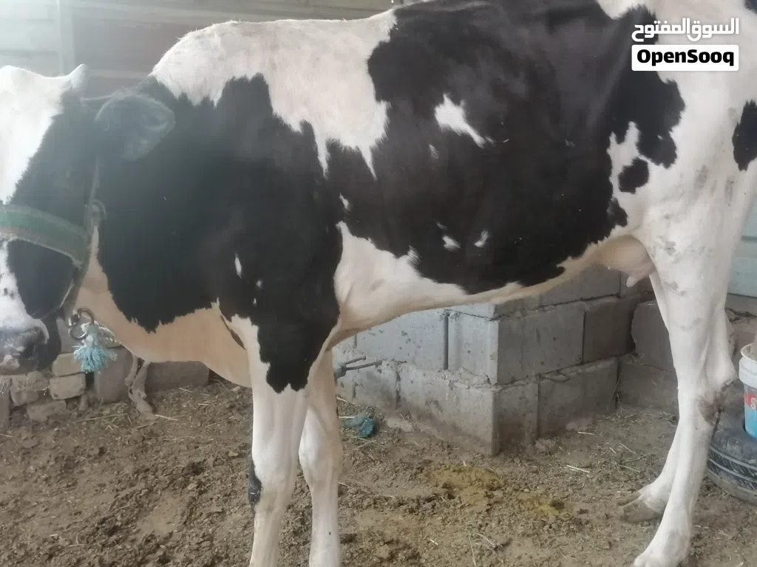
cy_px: 284
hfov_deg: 42.1
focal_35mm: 45
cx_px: 378
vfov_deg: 32.2
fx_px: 984
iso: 250
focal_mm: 5.3
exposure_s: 1/33.3
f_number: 1.8
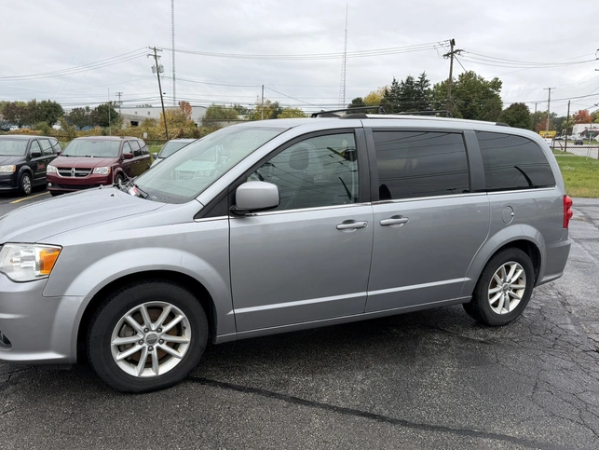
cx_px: 269
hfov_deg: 63.3
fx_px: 485
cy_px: 257
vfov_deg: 49.6
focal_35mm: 28
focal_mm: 6.76
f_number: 1.78
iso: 80
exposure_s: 1/1046
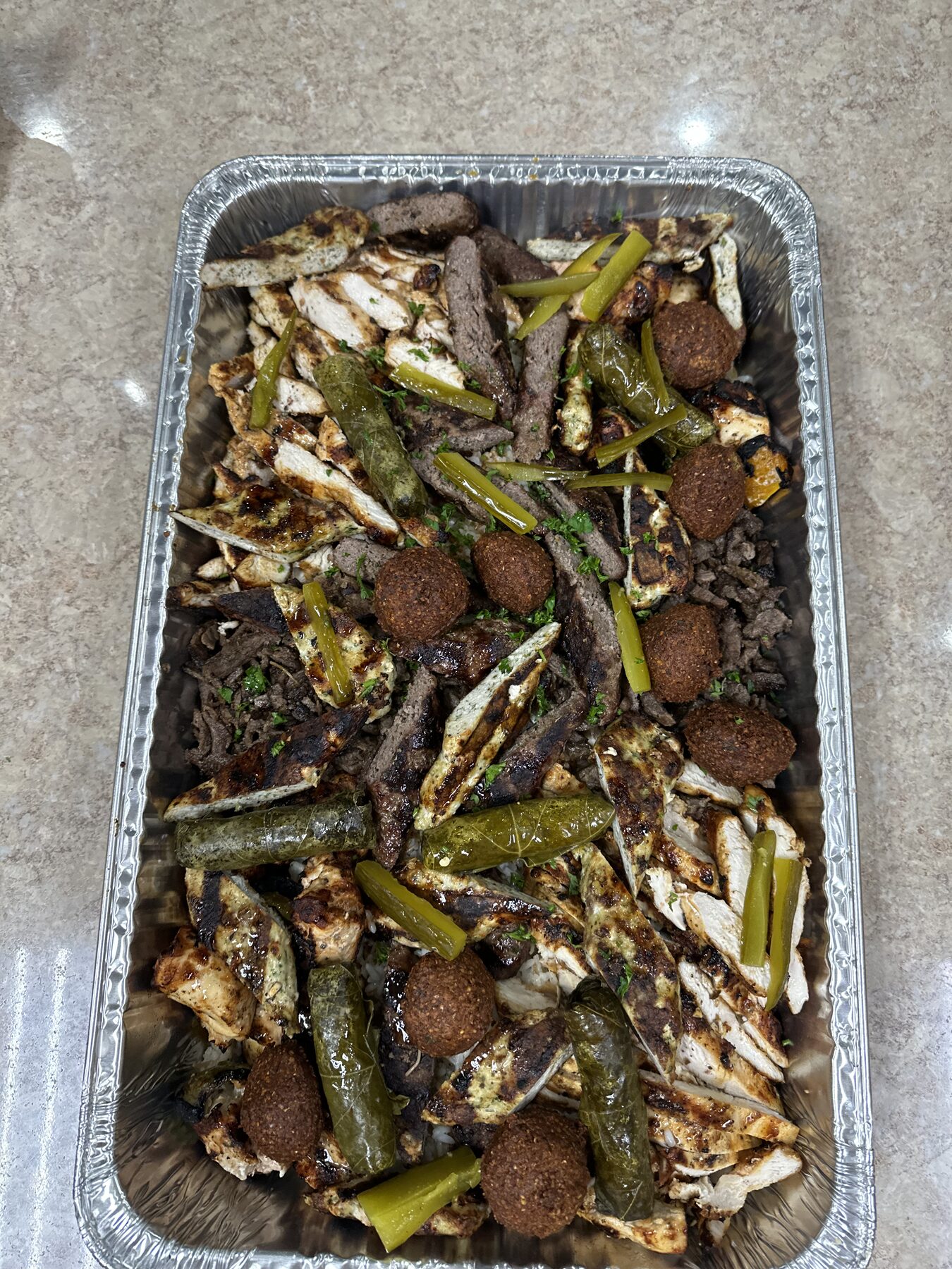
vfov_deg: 71.6
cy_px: 634
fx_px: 880
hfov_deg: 56.8
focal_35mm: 24
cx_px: 476
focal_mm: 6.86
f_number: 1.78
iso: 200
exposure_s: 1/120
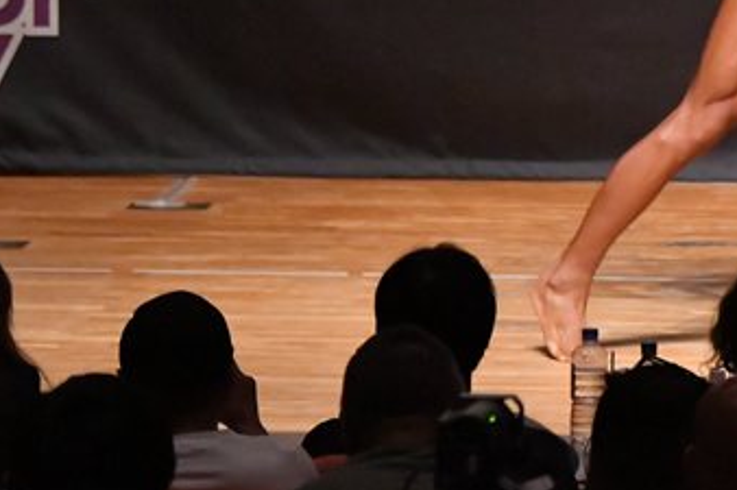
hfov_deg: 4.1
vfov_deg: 2.8
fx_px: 10169
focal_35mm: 497
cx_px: 738
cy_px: -13
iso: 12800
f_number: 5.6
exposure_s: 1/400
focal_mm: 145
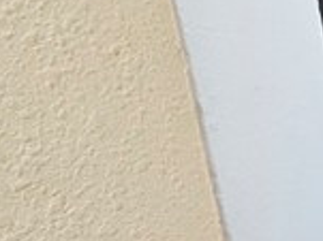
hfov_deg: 12.0
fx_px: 820
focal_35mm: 88
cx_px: 939
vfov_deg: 15.3
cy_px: -132
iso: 125
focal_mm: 2.2
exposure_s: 1/60
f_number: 2.2
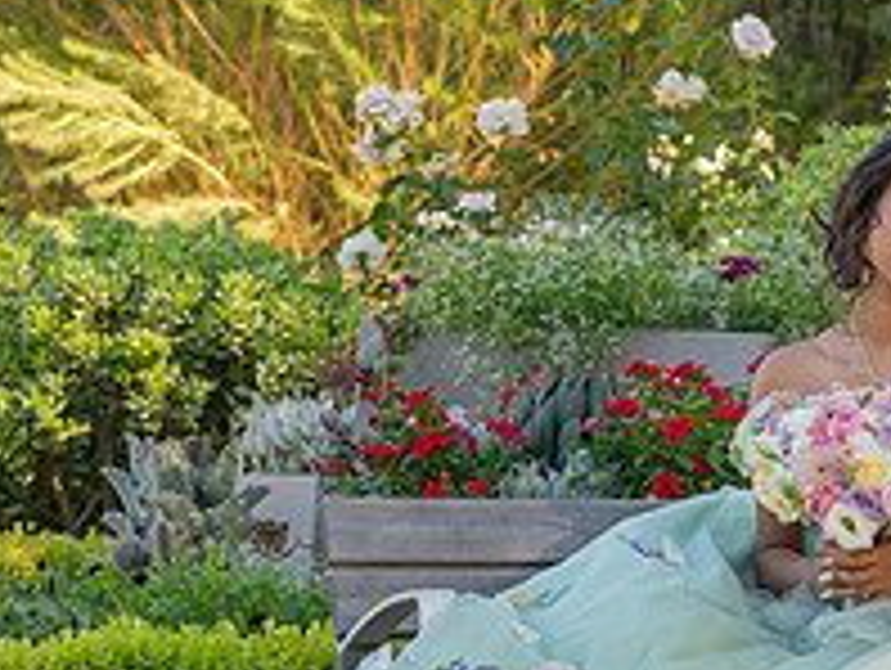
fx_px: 6907
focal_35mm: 268
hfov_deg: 7.3
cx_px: 1136
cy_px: 597
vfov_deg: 5.6
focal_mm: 80
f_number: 4.5
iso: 200
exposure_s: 1/200
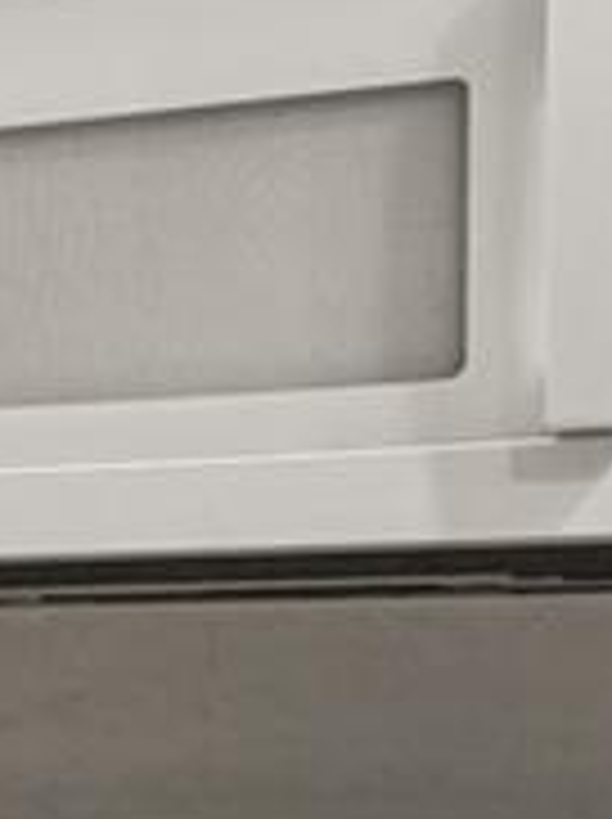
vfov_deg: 14.4
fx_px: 3181
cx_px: -2282
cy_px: 868
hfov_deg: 6.6
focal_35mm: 135
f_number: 9
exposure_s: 1/6
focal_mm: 15.9
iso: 250
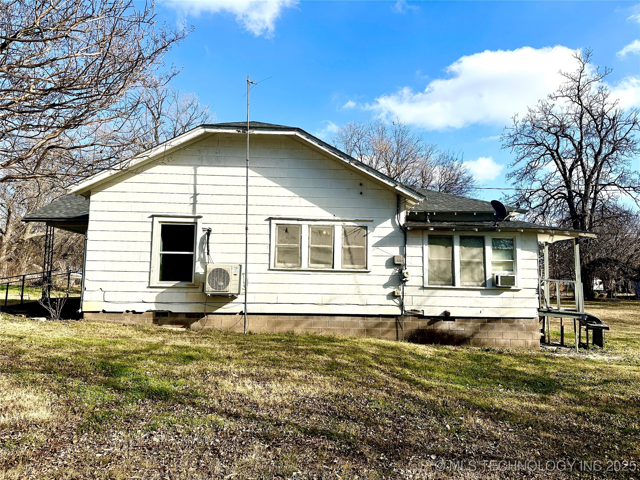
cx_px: 320
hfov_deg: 71.6
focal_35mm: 24
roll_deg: -1.6
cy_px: 240
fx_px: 444
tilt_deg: +6.7
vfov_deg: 56.8
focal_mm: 6.86
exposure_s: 1/5263
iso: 80
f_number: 1.78
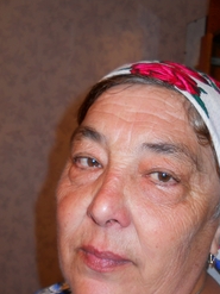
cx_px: 120
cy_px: 205
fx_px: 492
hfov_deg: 25.2
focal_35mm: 58
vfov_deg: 32.9
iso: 80
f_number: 3.1
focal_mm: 6.72
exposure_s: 1/30
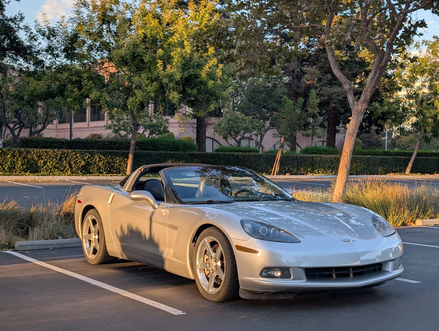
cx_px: 220
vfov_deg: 29.7
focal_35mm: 49
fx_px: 622
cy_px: 166
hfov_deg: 38.9
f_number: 1.68
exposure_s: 1/201
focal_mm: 6.9
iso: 20
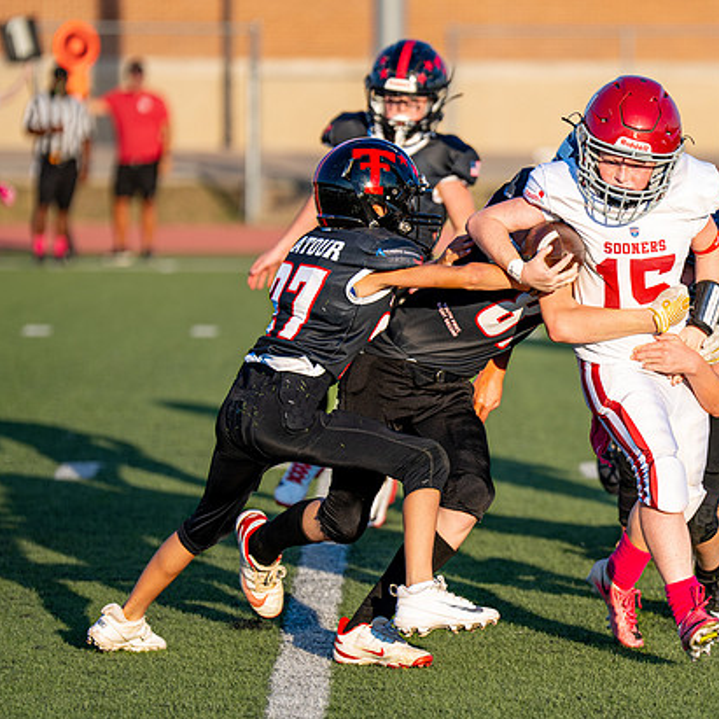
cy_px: 367
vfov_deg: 7.0
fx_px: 5898
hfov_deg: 7.0
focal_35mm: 251
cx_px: 599
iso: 100
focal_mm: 153
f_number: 2.8
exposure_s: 1/1250
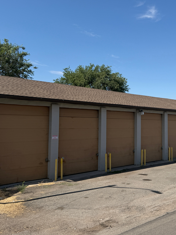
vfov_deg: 50.1
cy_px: 113
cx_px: 137
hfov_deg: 37.5
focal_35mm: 37
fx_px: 251
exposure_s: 1/4975
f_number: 1.78
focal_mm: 6.76
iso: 80
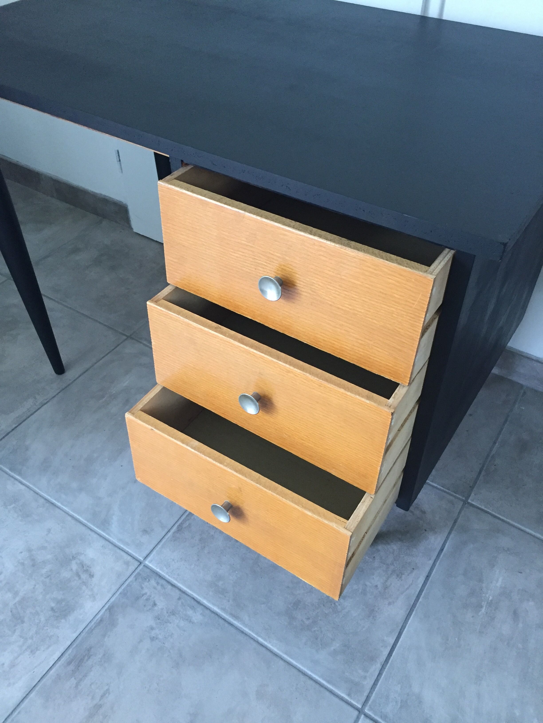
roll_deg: -1.2
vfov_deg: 61.7
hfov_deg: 48.2
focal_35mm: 29
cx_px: 272
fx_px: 607
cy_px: 362
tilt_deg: -41.8
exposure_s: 1/33
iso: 320
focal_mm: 4.15
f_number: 2.2
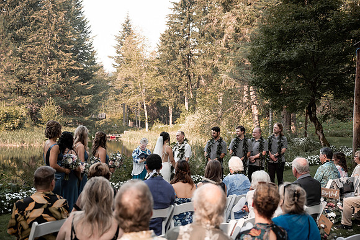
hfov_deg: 46.4
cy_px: 120
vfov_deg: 31.9
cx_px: 180
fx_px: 420
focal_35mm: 42
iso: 200
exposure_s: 1/1000
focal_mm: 42
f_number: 2.8
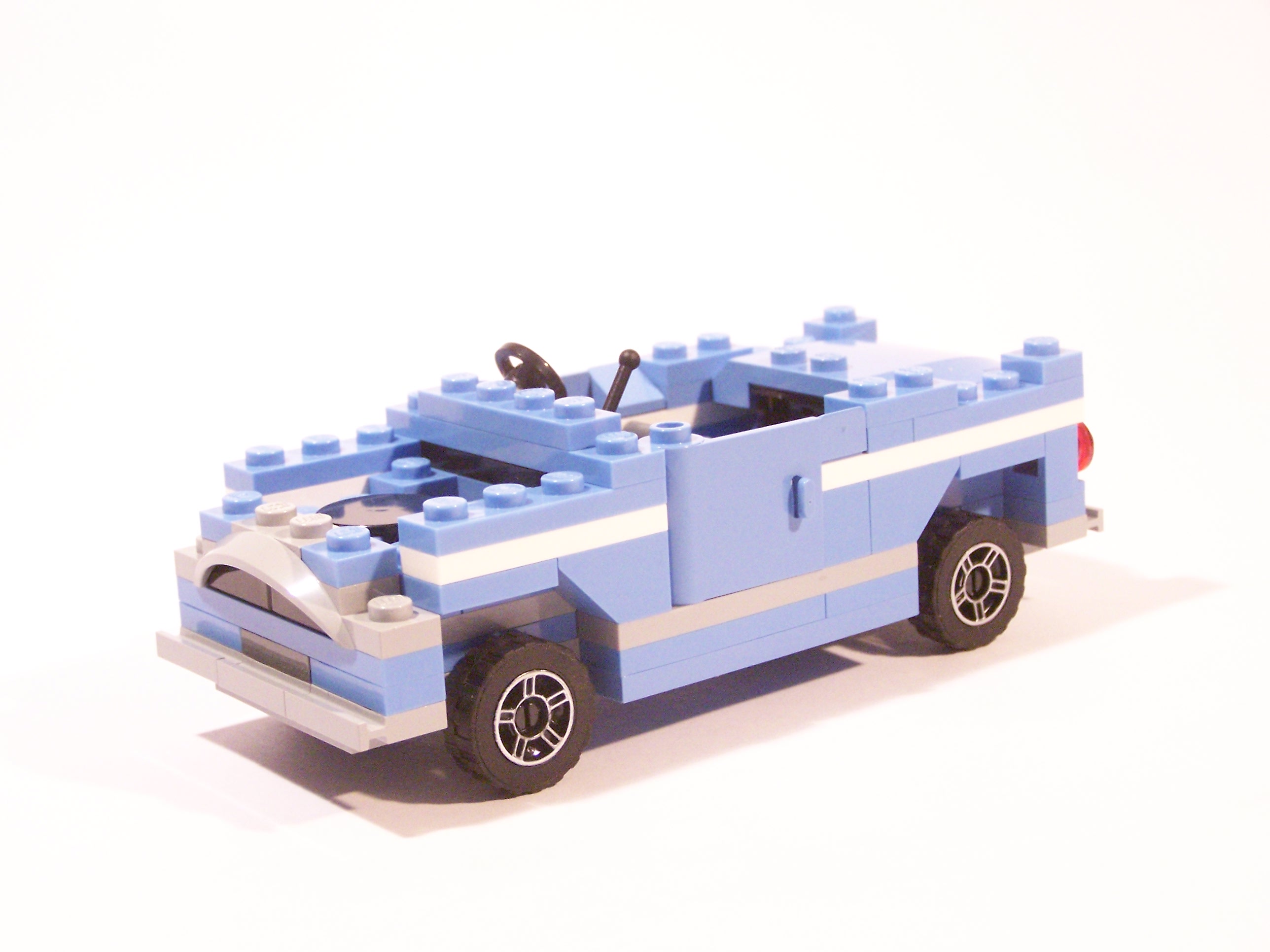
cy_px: 476
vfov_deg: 21.9
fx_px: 2458
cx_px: 635
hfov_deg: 29.0
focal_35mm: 67
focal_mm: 11.1
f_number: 3.2
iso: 400
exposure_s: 1/30
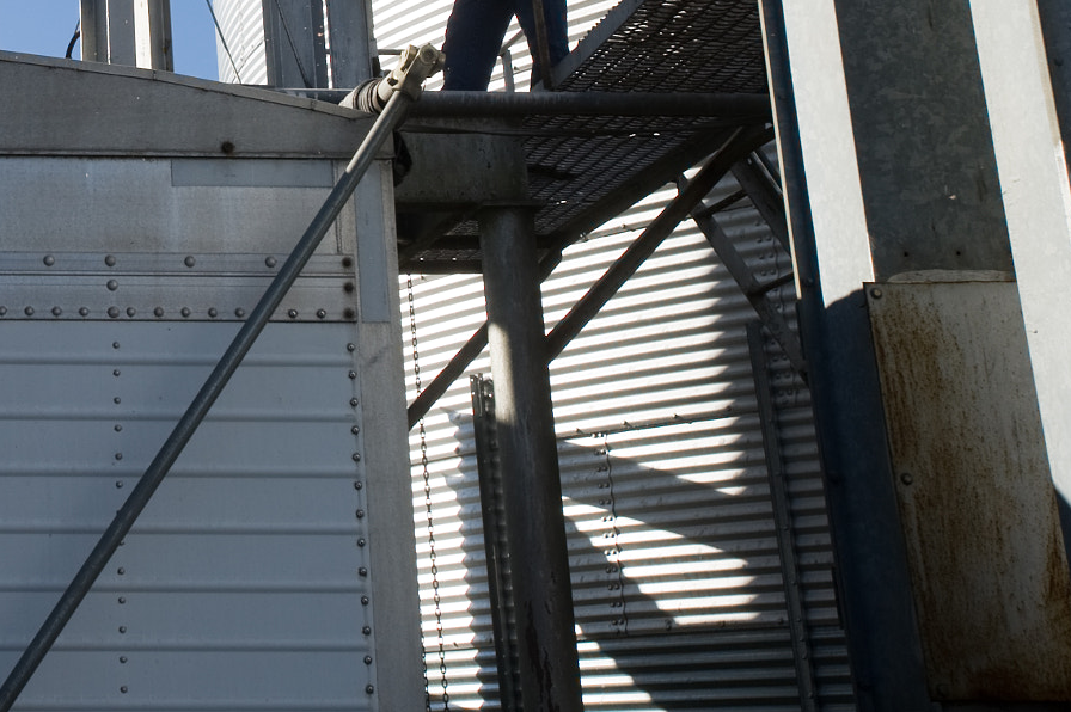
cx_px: -51
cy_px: -9
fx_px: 2378
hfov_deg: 24.0
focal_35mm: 80
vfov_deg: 16.7
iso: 200
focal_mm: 35
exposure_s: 1/400
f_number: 10
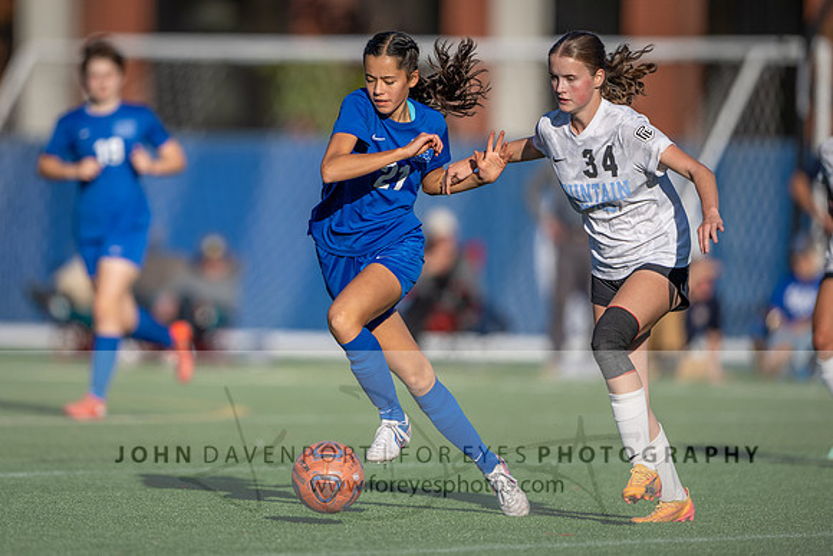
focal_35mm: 522
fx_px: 12076
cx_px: 313
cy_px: 224
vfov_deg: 2.6
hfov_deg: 4.0
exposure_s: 1/2000
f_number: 2.8
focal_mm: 400
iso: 90
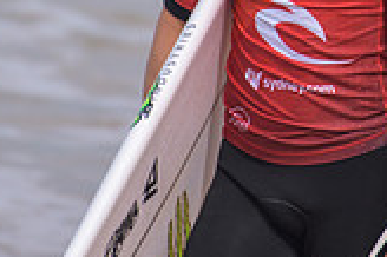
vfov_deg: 0.8
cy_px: -100
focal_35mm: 1771
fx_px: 19019
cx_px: 290
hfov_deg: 1.2
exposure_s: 1/2000
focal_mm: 500
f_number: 5.6
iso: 250
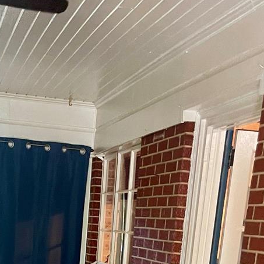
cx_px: 61
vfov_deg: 18.7
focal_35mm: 78
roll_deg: -4.4
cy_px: 433
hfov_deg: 22.0
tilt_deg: -16.1
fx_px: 673
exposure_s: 1/60
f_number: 1.6
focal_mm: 4.2
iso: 400
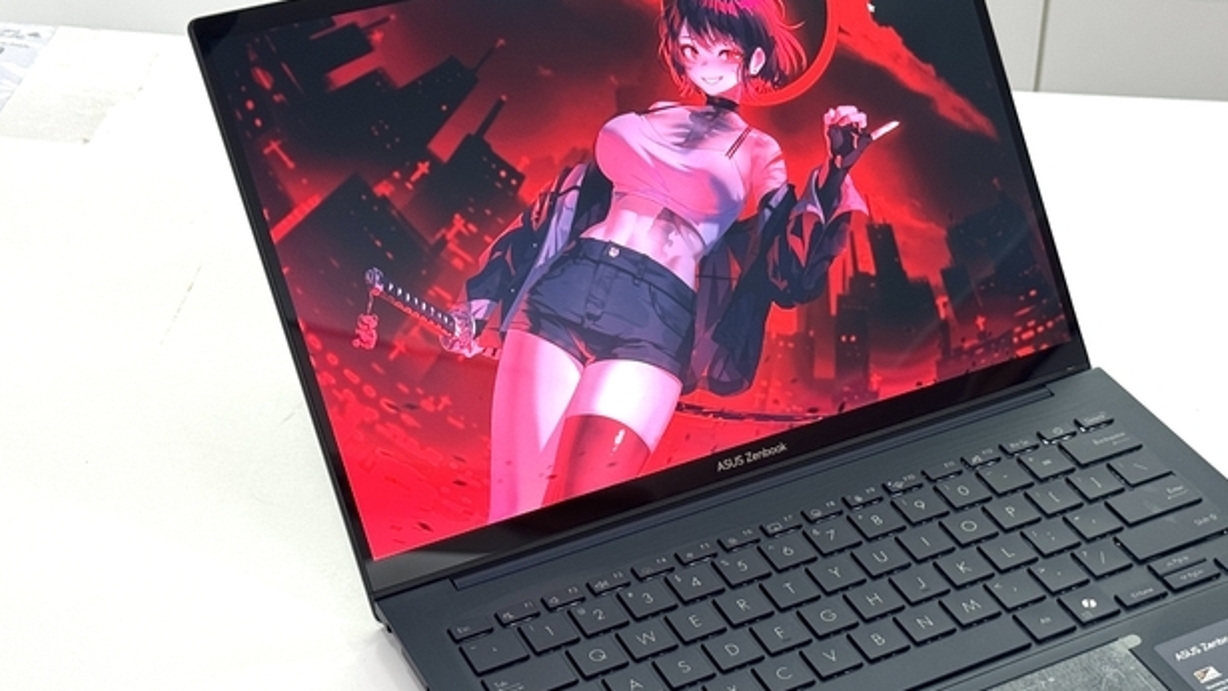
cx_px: 751
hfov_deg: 30.9
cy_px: 475
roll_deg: -0.9
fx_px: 2214
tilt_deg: -38.0
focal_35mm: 68
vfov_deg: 17.7
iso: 64
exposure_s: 1/100
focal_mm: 6.76
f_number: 1.78
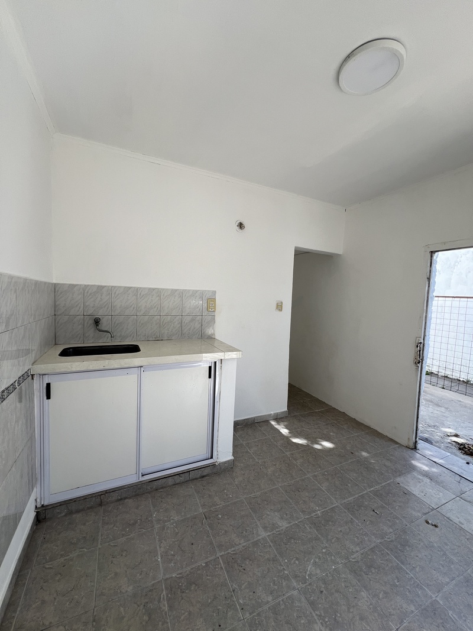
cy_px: 316
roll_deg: -2.3
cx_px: 236
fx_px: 237
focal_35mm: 13
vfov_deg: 106.2
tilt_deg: -4.2
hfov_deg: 89.9
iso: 32
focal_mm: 1.57
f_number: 1.8
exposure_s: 1/220
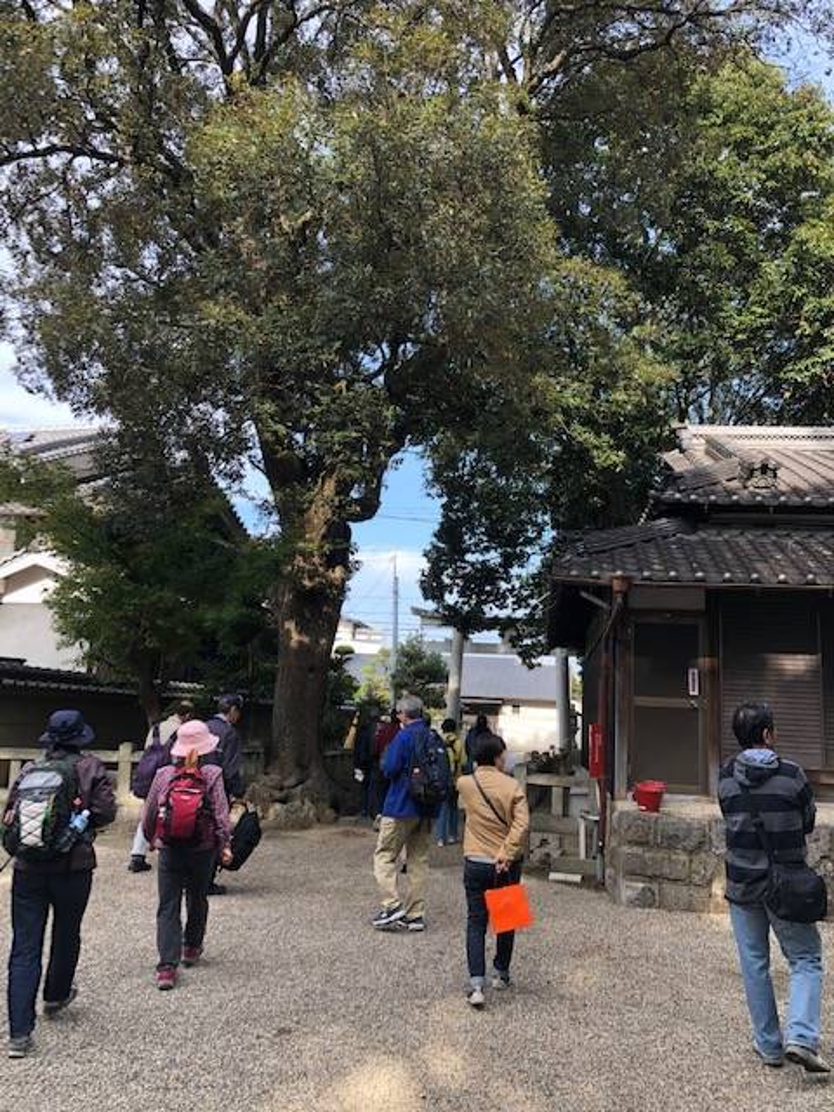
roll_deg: -1.3
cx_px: 417
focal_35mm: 28
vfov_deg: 63.4
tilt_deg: +11.4
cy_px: 556
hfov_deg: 49.7
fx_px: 899
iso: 20
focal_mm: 3.99
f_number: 1.8
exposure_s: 1/209
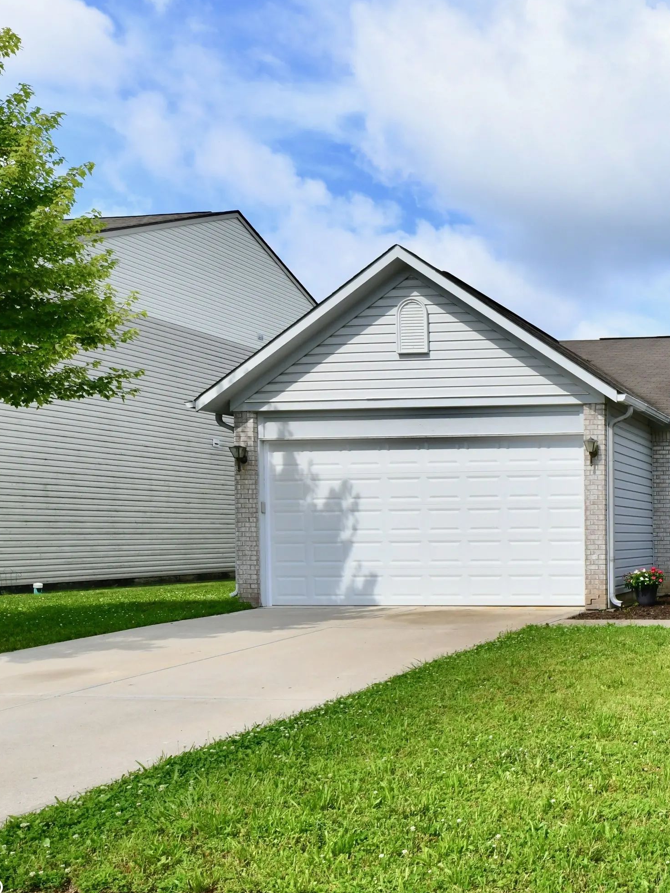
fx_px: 542
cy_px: 454
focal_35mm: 21
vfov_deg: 79.0
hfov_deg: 52.9
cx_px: 640
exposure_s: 1/640
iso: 640
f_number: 13
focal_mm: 14
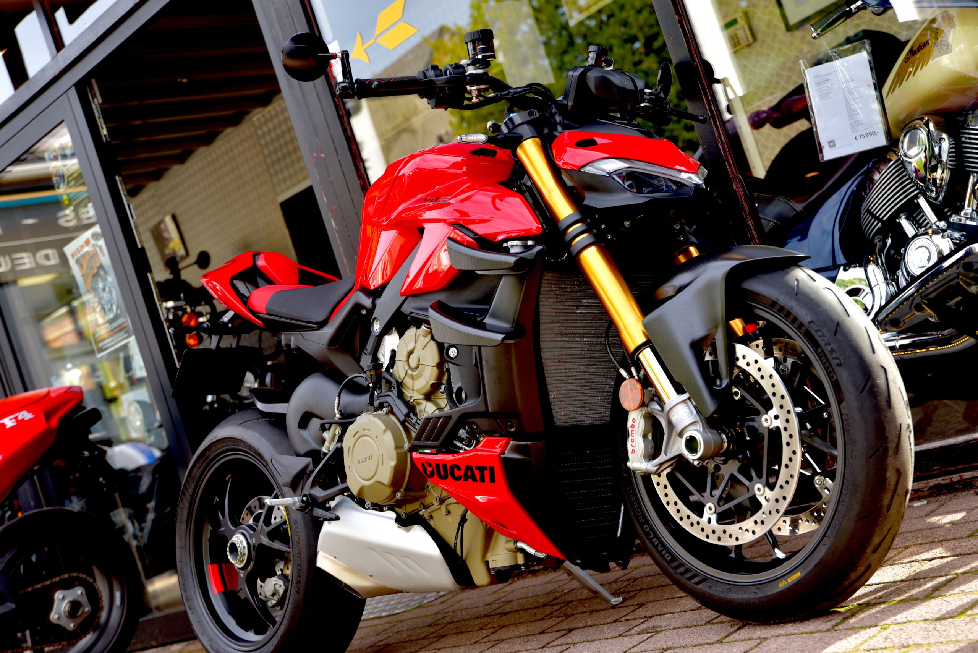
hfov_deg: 35.6
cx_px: 489
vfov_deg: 24.2
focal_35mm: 56
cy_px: 326
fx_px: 1522
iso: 100
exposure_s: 1/80
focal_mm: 56
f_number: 4.5
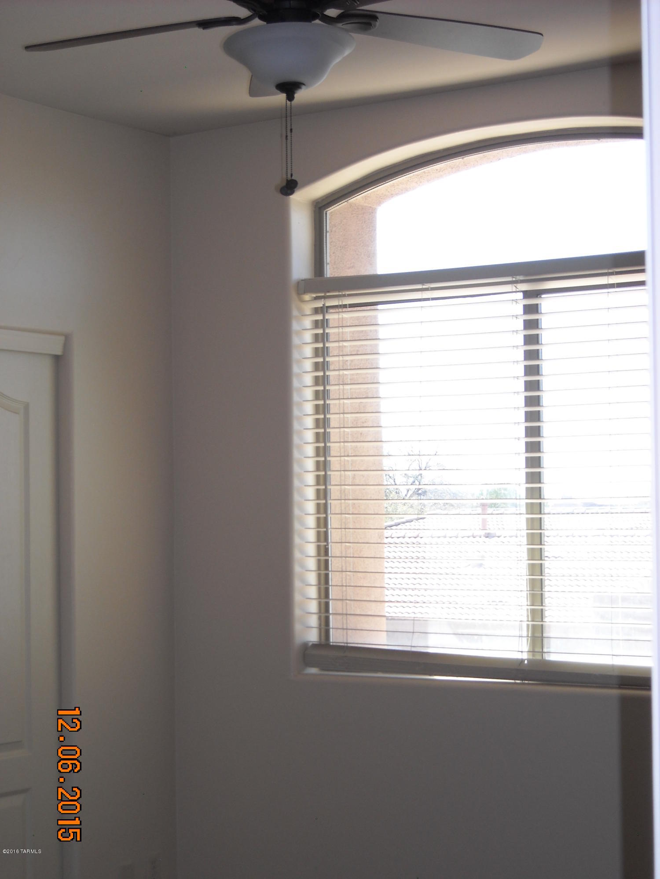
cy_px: 440
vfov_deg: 25.7
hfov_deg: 19.4
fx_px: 1932
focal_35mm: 76
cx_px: 330
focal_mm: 12.3
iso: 100
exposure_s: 1/125
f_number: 3.9
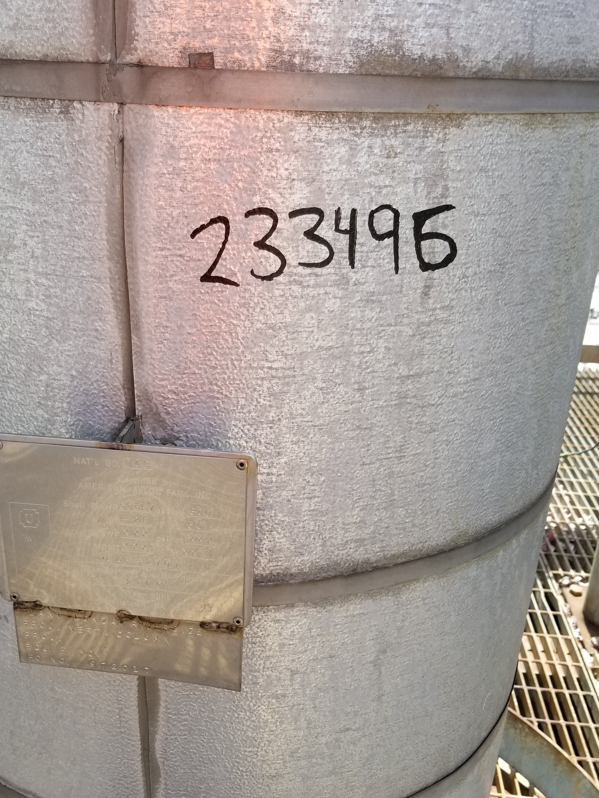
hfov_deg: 42.7
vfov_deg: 55.2
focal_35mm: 33
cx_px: 235
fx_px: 761
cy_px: 440
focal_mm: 4.3
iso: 50
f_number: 1.7
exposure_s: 1/714
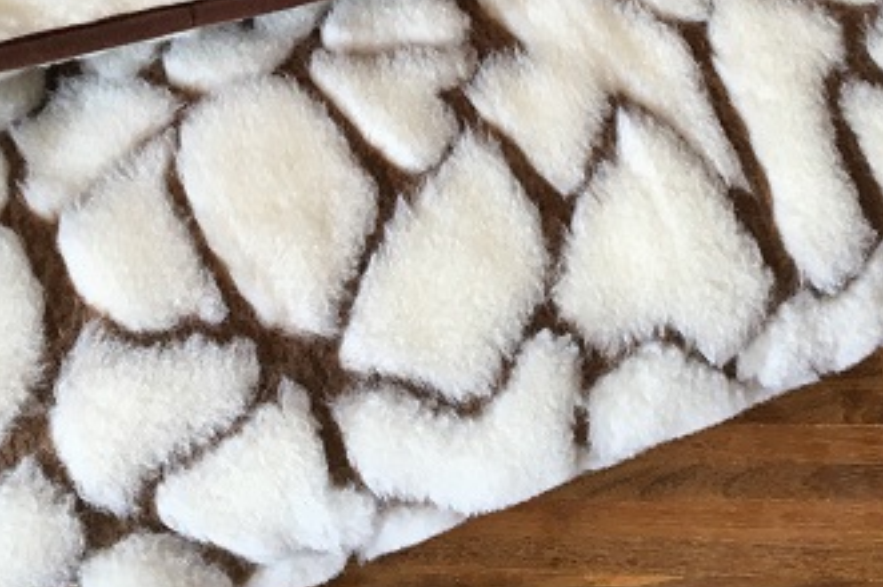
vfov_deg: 17.9
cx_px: 408
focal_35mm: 73
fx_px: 1789
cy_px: -75
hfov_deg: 27.7
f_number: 2.2
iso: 32
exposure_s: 1/33
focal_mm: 4.15
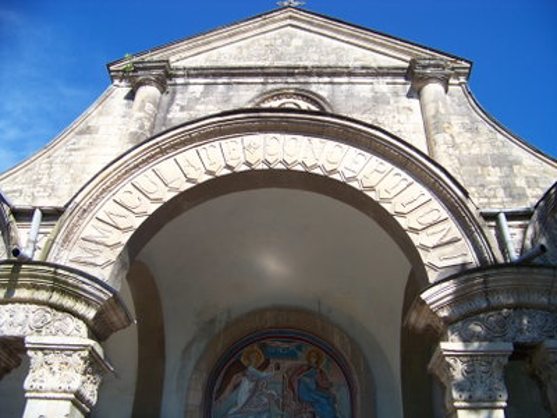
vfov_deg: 39.7
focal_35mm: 36
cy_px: 209
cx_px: 278
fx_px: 579
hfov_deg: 51.4
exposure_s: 1/800
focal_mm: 5.85
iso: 64
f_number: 2.8
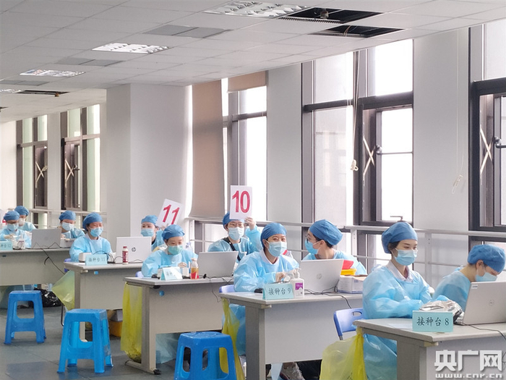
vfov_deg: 56.8
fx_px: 351
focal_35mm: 24
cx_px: 253
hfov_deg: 71.6
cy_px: 190
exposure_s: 1/50
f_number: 1.9
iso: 320
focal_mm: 3.94
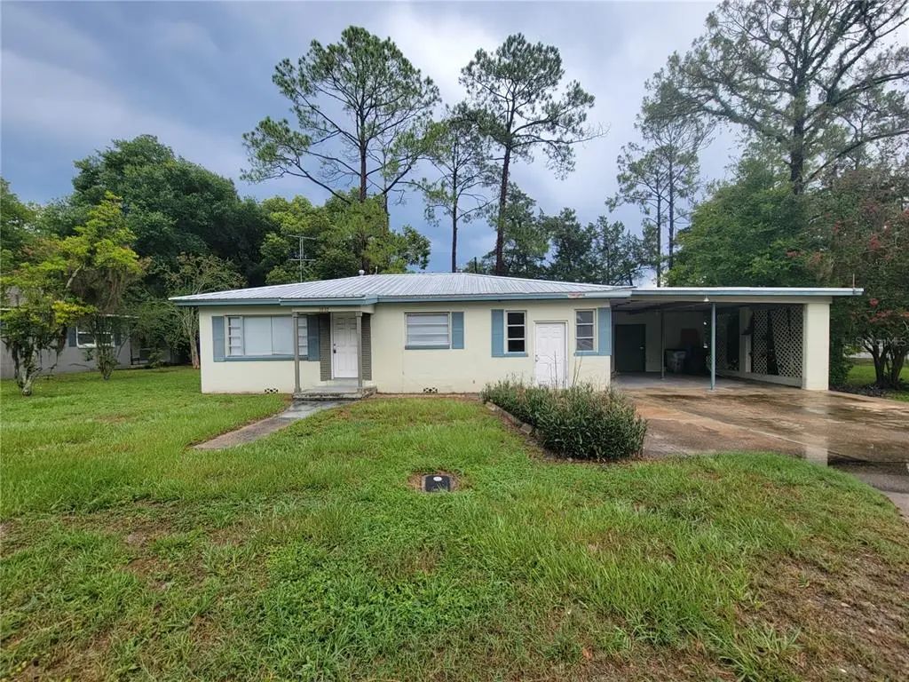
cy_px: 341
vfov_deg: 89.9
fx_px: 341
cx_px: 454
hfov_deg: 106.2
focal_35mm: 13
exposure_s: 1/670
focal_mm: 2.2
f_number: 2.2
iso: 50
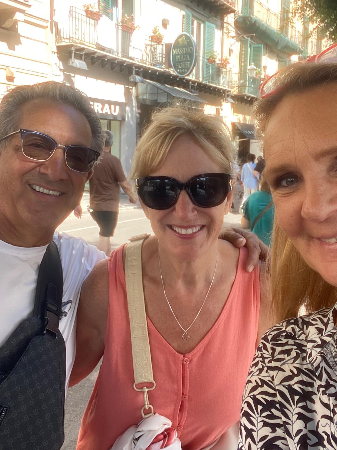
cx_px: 177
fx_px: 480
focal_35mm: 37
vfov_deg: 50.1
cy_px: 201
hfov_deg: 38.6
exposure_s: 1/122
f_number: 2.2
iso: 32
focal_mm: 2.71
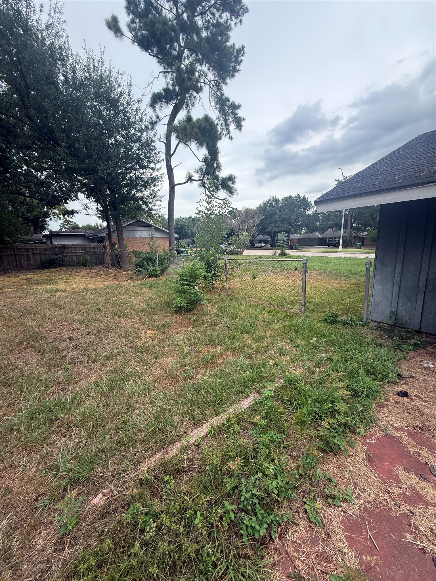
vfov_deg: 102.1
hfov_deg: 85.7
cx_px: 218
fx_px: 235
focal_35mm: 14
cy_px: 290
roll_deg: +2.8
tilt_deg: -11.2
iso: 50
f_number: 2.2
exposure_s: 1/427
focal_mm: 2.22
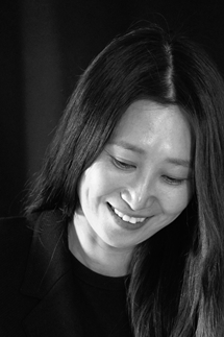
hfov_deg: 6.0
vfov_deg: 8.9
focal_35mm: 230
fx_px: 2149
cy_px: 310
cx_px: 123
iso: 3200
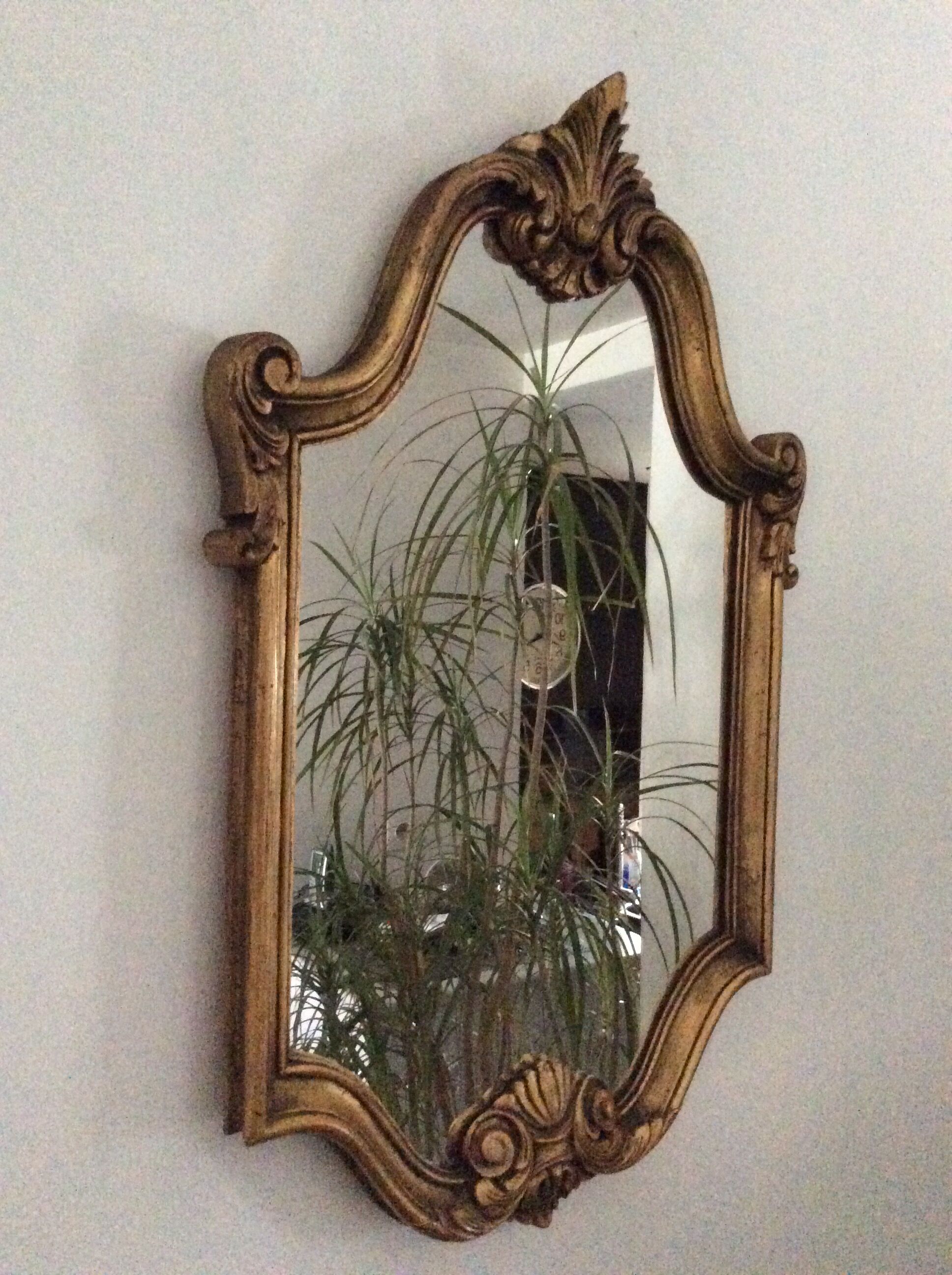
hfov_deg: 44.1
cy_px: 638
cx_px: 476
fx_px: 1177
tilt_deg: -3.0
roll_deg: -1.1
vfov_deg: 56.9
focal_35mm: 32
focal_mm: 3.3
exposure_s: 1/17
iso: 800
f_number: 2.4
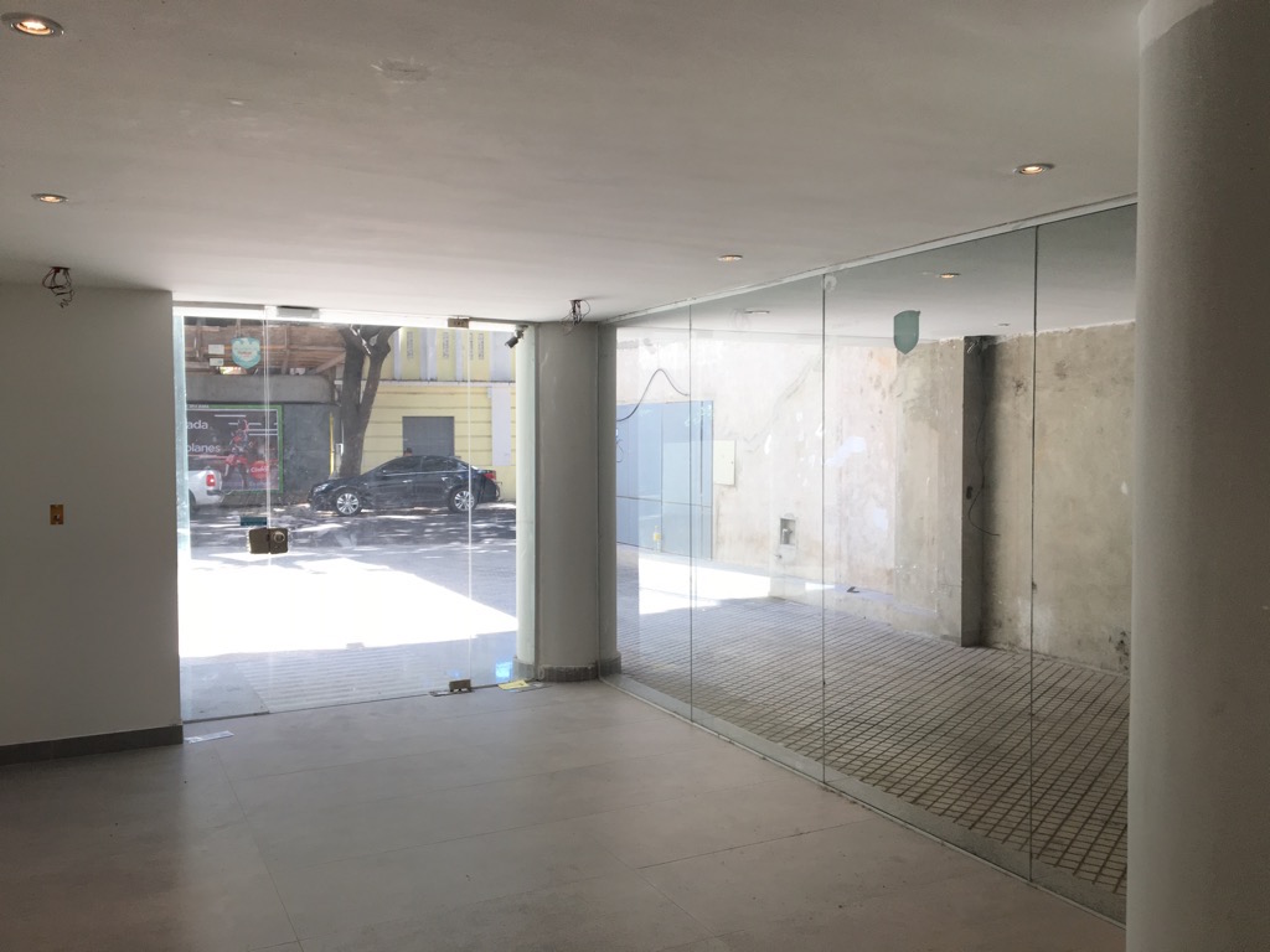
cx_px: 635
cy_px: 476
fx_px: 1064
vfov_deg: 48.2
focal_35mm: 29
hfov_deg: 61.7
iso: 32
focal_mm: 4.15
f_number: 2.2
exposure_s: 1/100
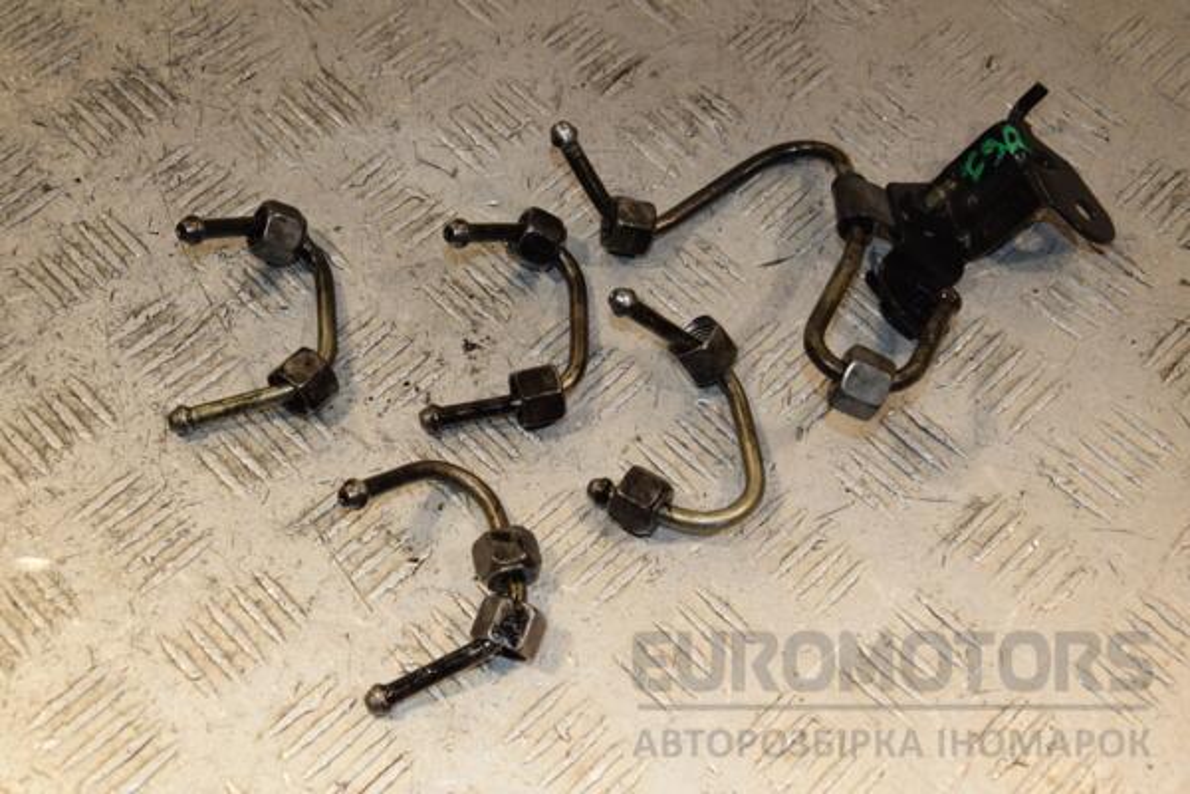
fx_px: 1735
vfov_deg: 25.8
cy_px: 397
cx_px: 595
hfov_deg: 37.9
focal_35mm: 52
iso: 800
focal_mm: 35
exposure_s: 1/200
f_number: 6.3
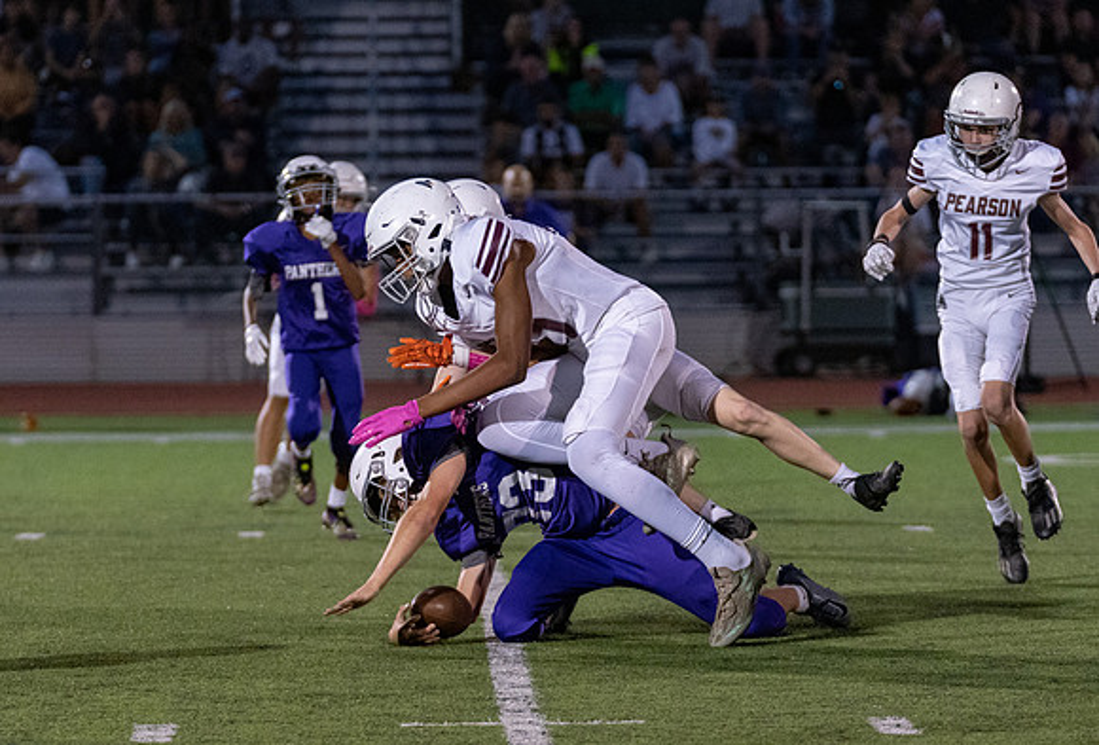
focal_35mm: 248
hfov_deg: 8.3
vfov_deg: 5.6
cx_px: 504
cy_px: 419
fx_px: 7607
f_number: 2.8
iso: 4000
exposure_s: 1/1250
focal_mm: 143
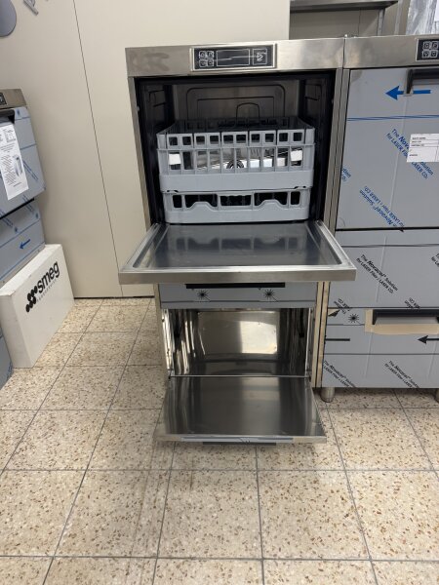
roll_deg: +2.9
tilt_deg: -28.0
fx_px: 406
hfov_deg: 56.8
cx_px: 220
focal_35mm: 24
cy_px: 292
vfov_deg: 71.6
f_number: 1.78
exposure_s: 1/100
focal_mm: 6.76
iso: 200
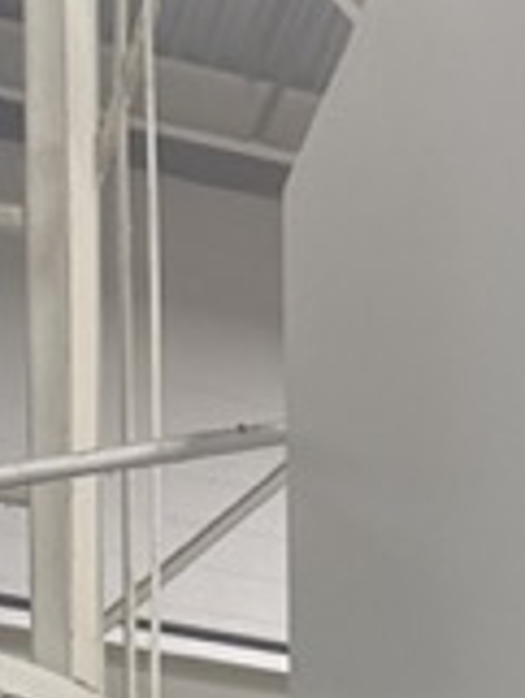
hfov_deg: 6.8
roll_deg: +0.8
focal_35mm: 191
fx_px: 3857
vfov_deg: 8.6
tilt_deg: -0.1
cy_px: 2098
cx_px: 1701
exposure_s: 1/111
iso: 80
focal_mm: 6.76
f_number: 1.78
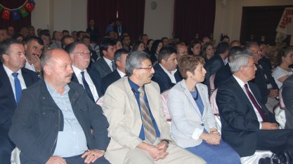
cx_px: 147
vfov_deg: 21.6
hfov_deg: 37.5
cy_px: 95
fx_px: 431
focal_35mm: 56
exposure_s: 1/60
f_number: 4.2
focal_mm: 35
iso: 200
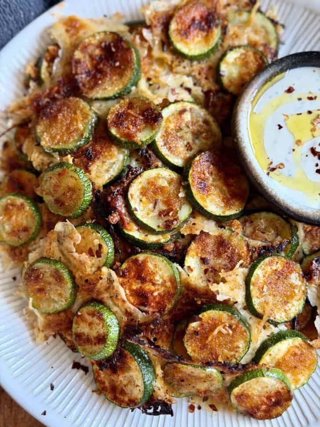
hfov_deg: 30.3
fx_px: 592
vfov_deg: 39.7
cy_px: 214
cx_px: 160
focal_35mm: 48
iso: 200
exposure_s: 1/60
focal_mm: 6.8
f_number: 1.8
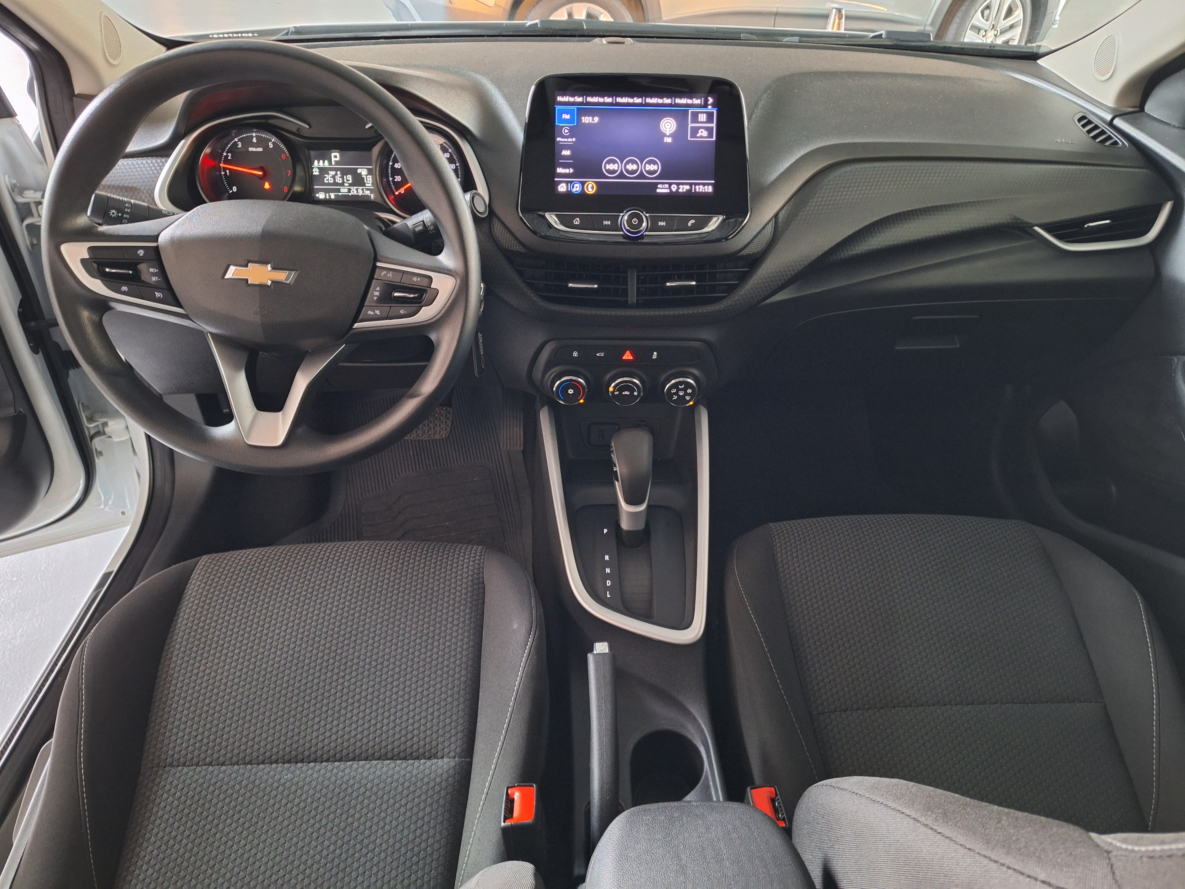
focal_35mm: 23
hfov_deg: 73.9
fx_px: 787
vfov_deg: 58.9
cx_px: 592
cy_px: 444
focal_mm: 5.54
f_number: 1.8
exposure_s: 1/20
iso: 640
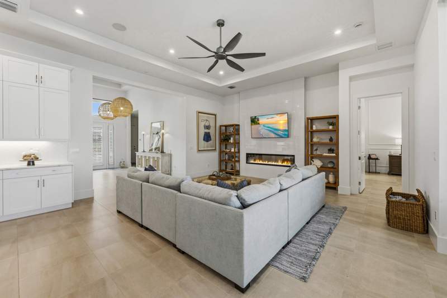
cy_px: 149
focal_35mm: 14
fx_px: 174
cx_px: 224
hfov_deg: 104.3
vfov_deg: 81.2
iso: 250
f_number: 9
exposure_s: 1/6
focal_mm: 14
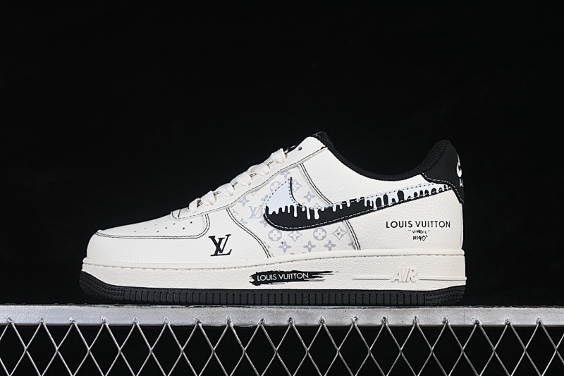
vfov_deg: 18.2
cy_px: 188
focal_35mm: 75
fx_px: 1175
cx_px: 282
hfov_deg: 27.0
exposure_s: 1/80
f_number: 8
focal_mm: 50
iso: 160
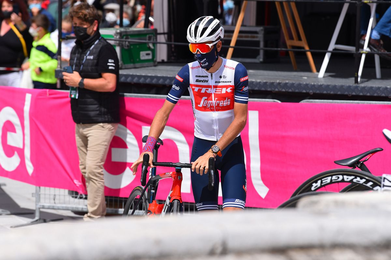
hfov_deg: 10.3
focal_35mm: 200
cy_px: 130
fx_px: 2171
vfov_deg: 6.9
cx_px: 196
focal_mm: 200
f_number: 5
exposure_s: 1/1250
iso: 160
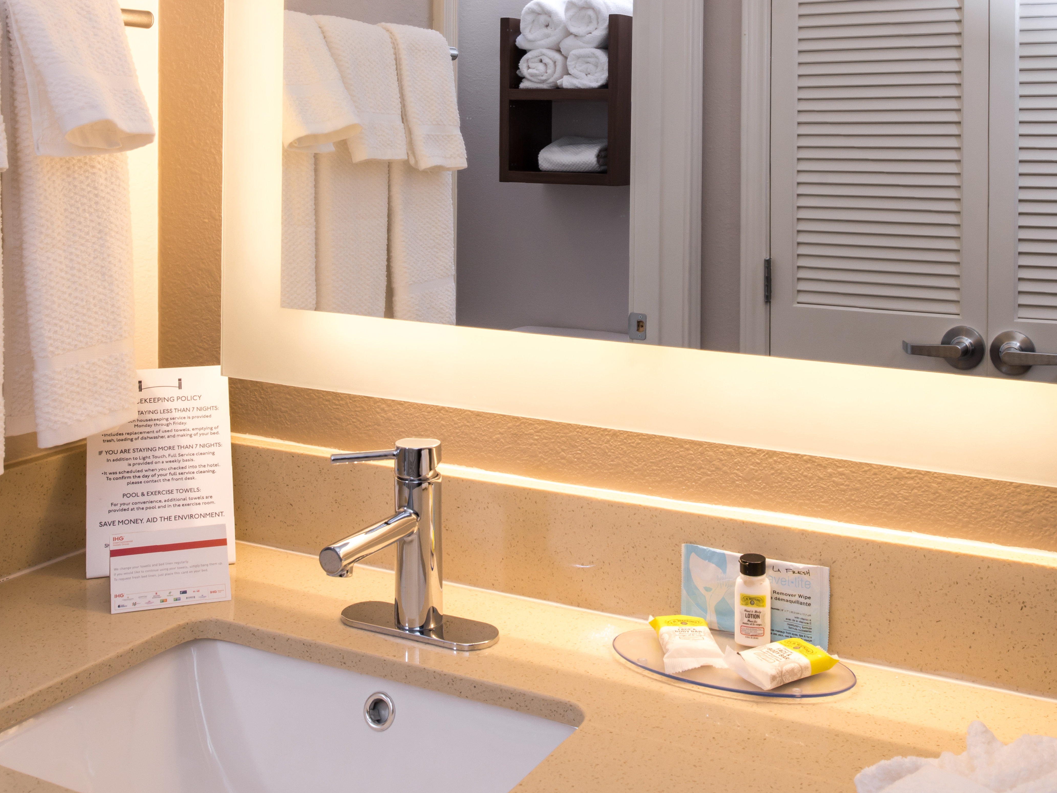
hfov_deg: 45.8
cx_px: 548
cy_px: 625
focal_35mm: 41
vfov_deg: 34.2
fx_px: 1252
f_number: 11
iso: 640
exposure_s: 1/60
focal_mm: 24
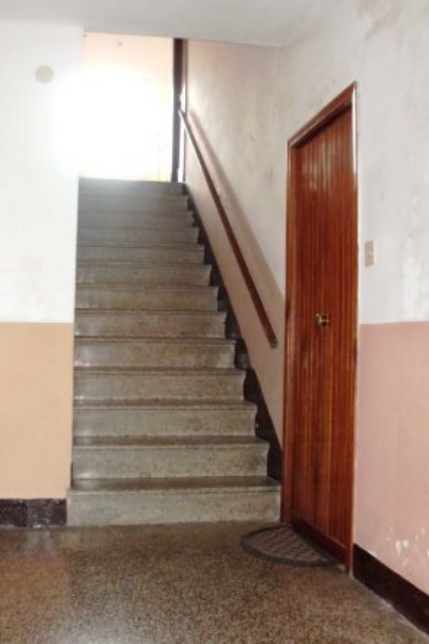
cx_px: 185
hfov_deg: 35.0
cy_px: 318
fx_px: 679
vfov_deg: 50.7
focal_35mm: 38
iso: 400
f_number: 2.9
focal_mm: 6.3
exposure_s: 1/60
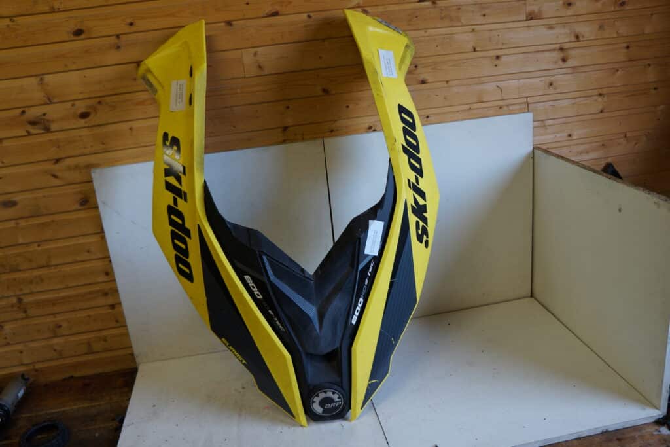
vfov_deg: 45.7
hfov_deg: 64.5
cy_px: 224
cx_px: 335
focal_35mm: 28
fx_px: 530
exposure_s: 1/60
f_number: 4
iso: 250
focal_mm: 19
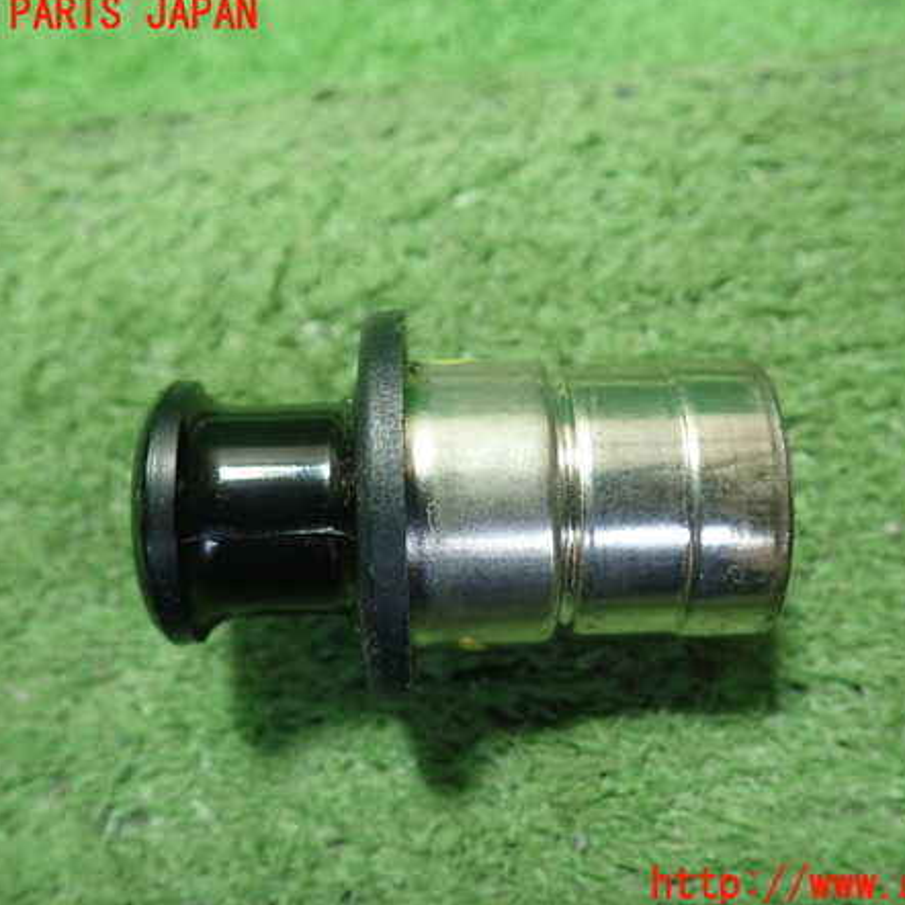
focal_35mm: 36
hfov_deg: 46.0
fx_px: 1065
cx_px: 500
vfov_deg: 46.0
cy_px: 450
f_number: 2.3
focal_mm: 5.5
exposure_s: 1/125
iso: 640
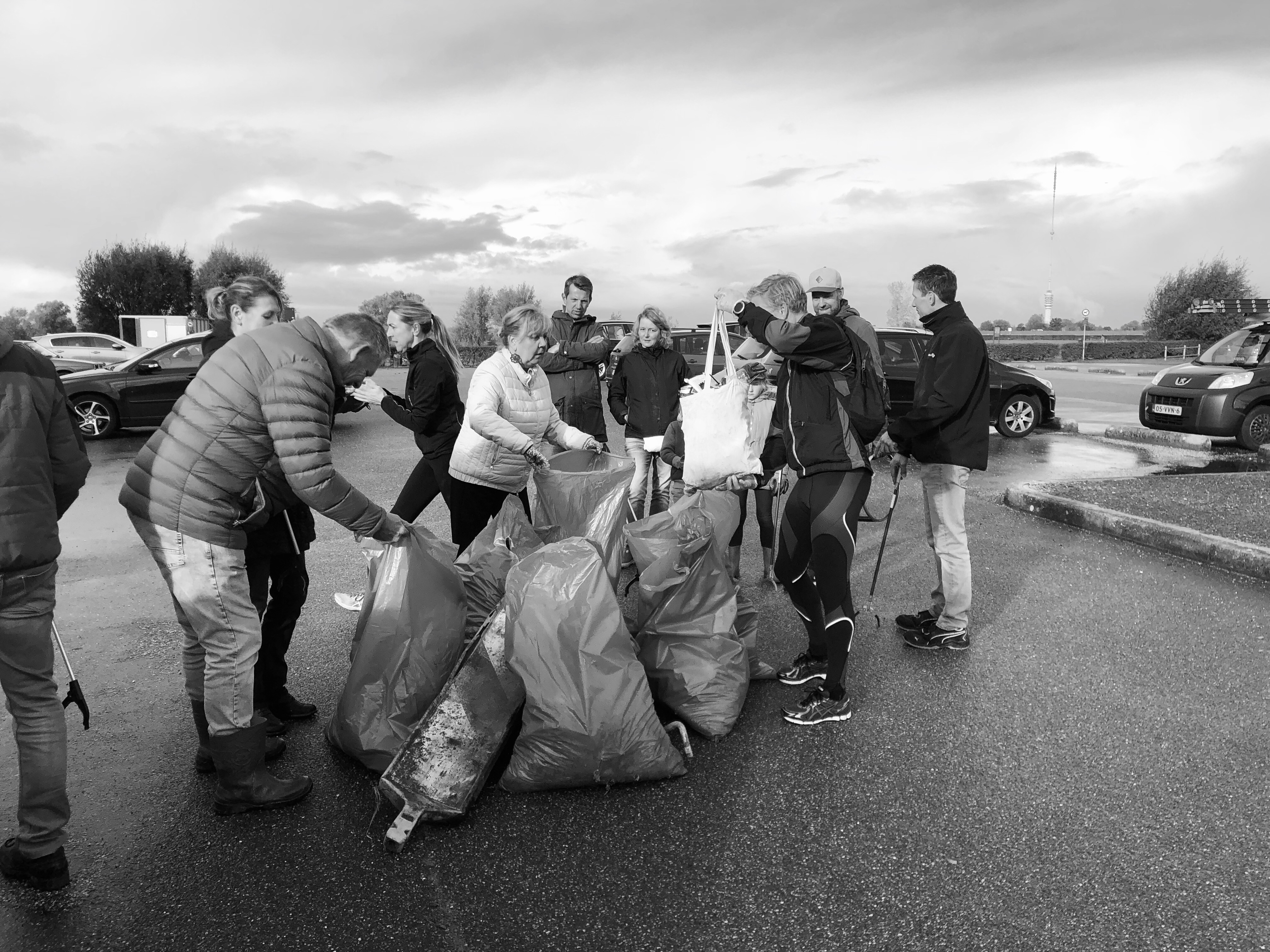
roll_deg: -0.1
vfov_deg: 49.7
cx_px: 635
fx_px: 1027
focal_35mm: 28
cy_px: 476
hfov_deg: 63.4
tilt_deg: -9.3
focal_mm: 4
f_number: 1.8
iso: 20
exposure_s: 1/1297
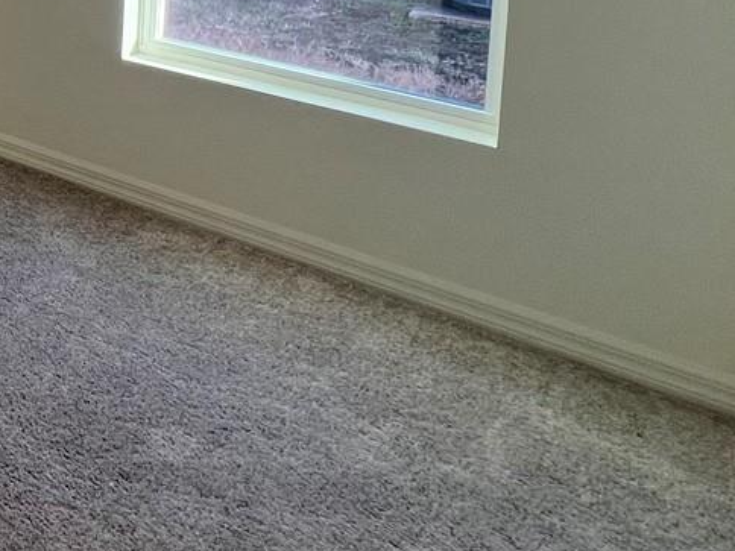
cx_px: -346
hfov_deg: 29.1
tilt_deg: -5.0
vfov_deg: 28.0
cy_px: -158
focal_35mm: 43
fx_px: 913
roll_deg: -0.7
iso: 64
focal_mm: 1.57
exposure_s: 1/120
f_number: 1.8
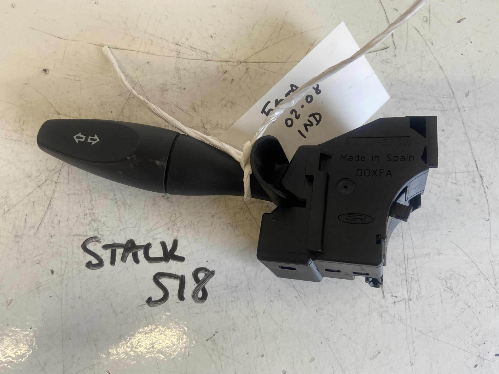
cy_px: 187
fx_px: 375
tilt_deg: -80.3
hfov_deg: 67.3
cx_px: 250
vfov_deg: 53.1
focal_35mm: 26
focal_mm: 4.25
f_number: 1.8
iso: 125
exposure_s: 1/100
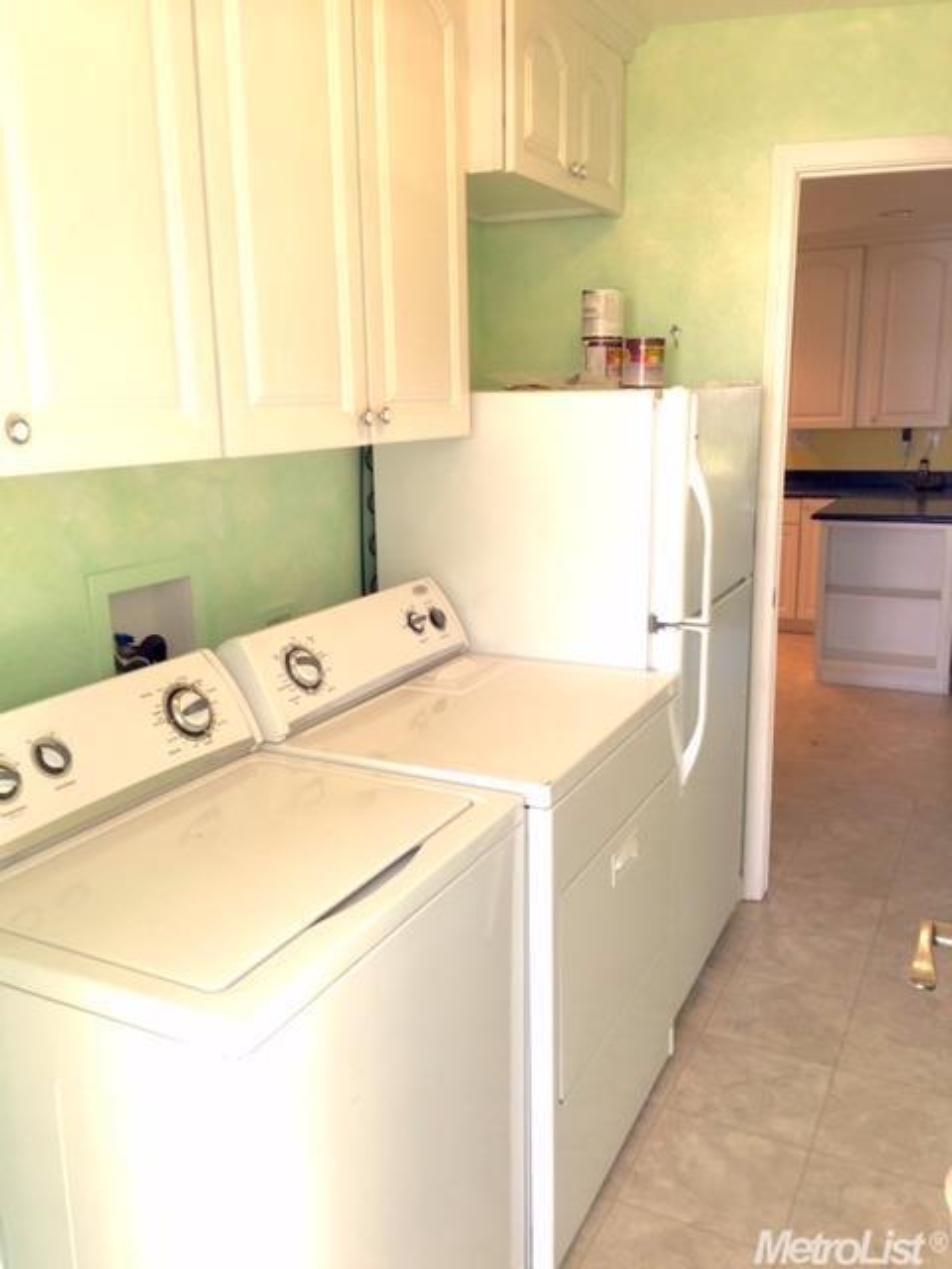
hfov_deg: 48.2
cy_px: 634
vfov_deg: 61.7
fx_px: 1063
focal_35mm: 29
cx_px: 476
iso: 40
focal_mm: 4.15
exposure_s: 1/60
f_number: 2.2
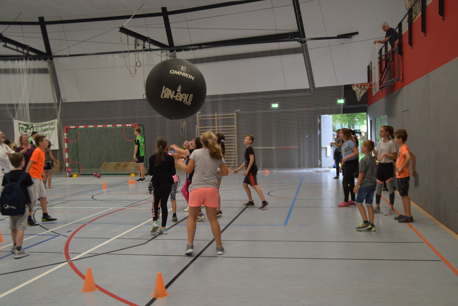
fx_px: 477
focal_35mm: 38
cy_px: 153
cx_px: 229
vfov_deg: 35.5
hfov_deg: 51.3
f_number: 3.8
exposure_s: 1/100
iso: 400
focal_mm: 25
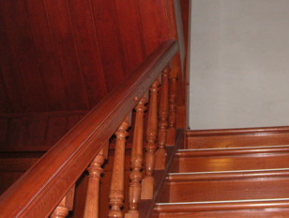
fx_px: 452
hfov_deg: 34.9
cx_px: 209
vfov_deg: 27.0
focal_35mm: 54
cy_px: 85
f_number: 2.8
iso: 160
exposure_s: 1/45
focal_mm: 6.1
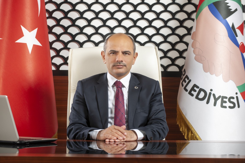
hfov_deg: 15.2
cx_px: 122
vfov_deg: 10.2
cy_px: 82
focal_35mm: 135
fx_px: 919
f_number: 6.3
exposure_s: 1/100
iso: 125
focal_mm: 135
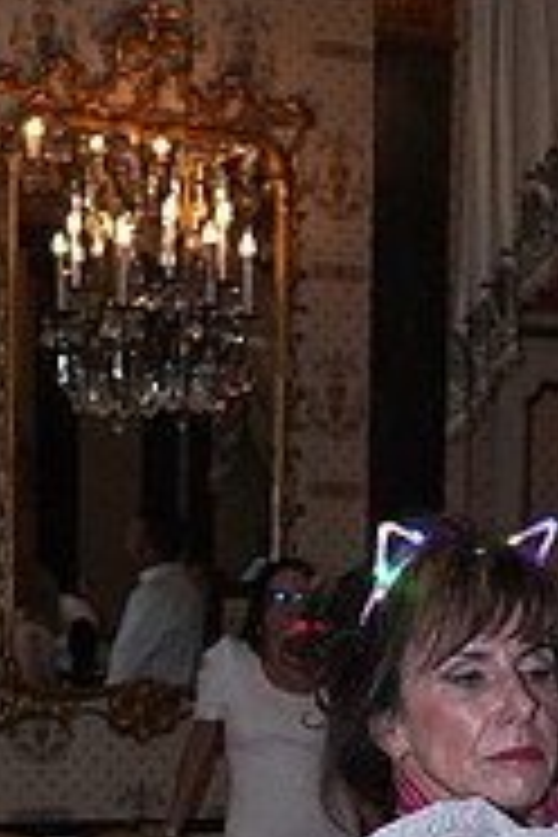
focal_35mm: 140
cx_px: 713
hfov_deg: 9.6
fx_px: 3255
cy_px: 1026
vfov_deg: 14.2
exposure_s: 1/200
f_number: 4
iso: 5000
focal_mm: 30
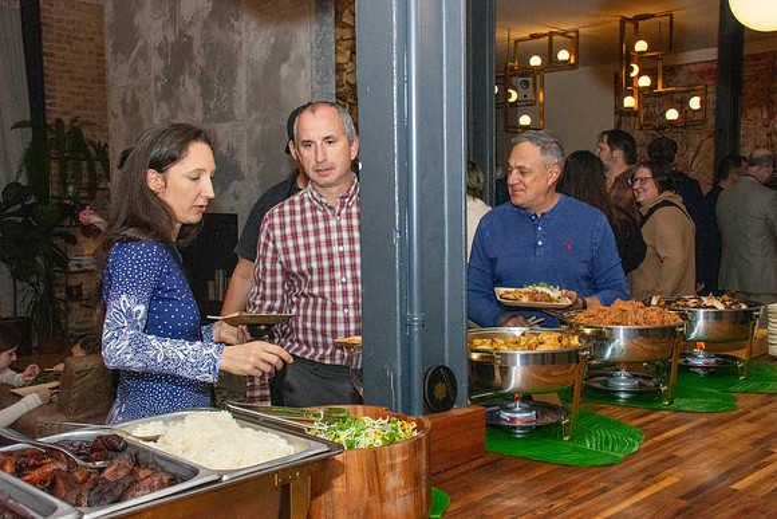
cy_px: 260
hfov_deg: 49.5
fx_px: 842
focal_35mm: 39
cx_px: 388
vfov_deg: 34.2
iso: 5000
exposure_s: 1/250
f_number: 14
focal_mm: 26
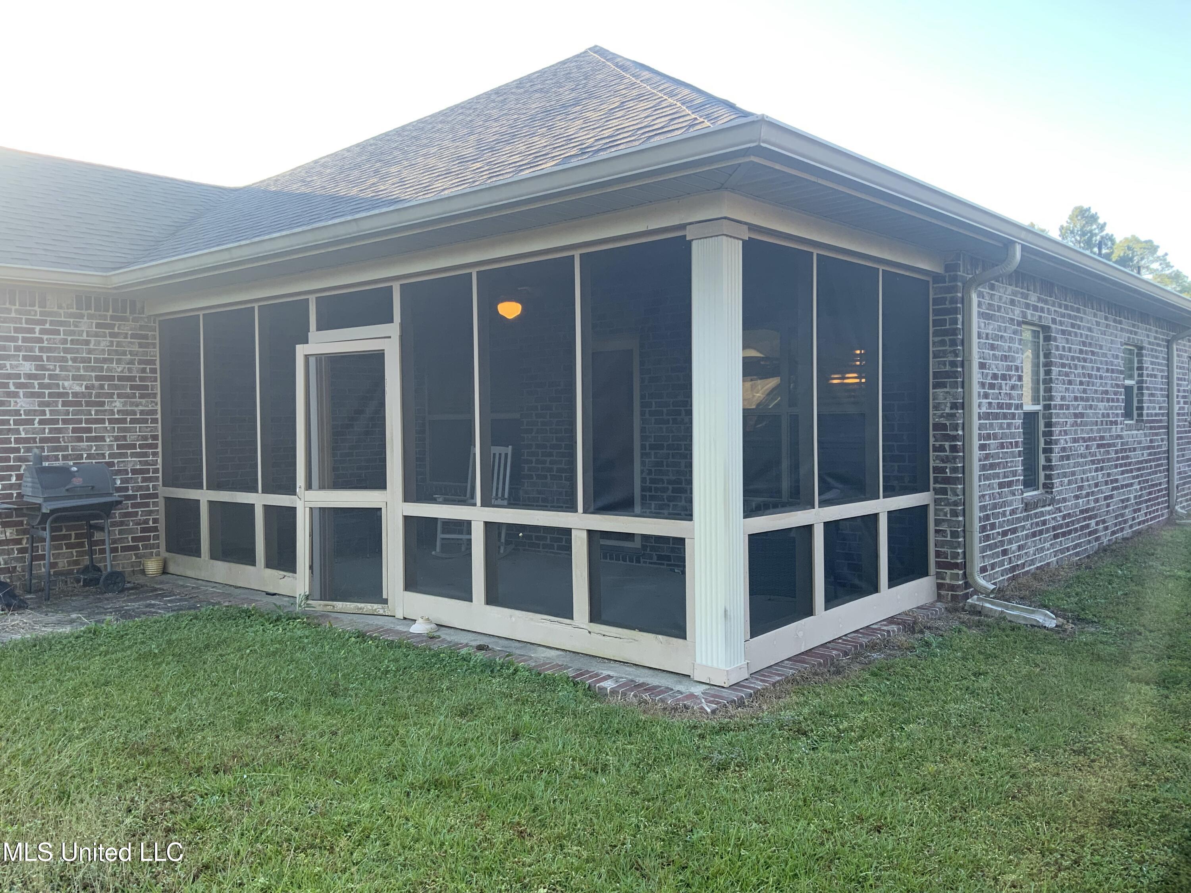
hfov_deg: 61.7
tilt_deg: -1.6
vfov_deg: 48.2
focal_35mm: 29
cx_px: 596
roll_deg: -0.3
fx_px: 998
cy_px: 446
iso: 20
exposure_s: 1/122
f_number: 1.8
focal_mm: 3
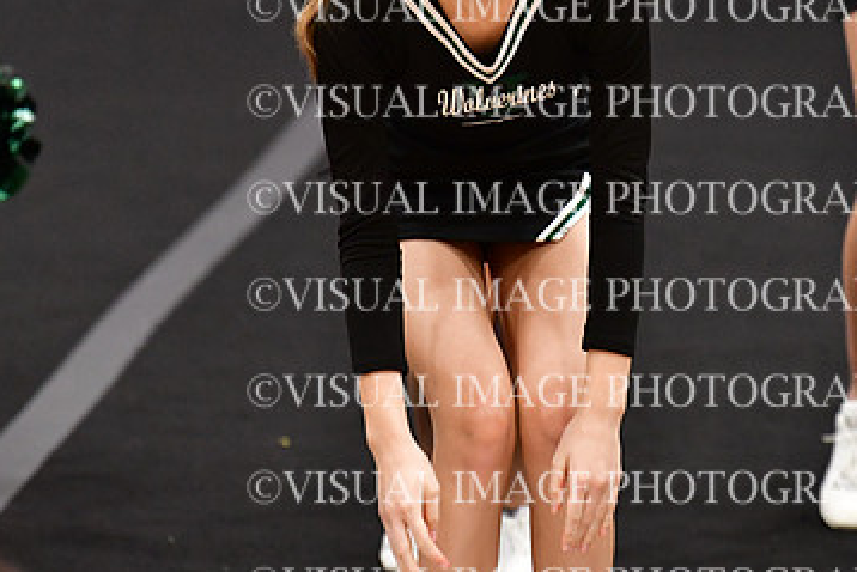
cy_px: 150
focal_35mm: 486
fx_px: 11574
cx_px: 594
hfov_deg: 4.2
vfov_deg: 2.8
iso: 5000
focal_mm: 200
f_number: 3.5
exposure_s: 1/500
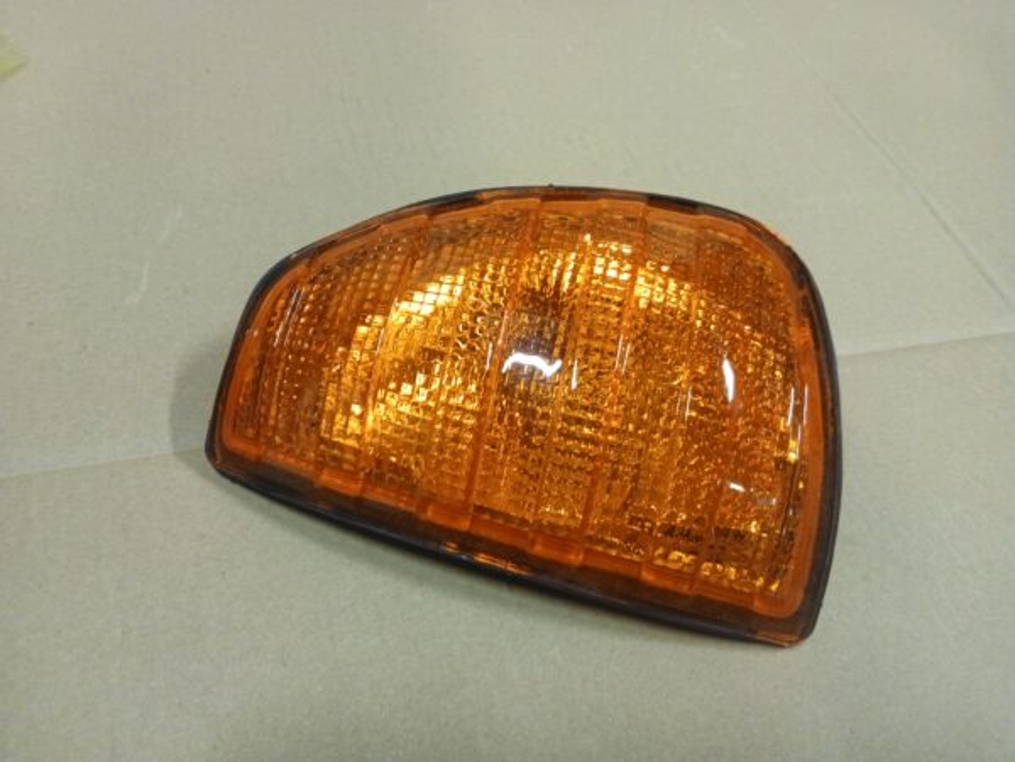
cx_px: 508
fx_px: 762
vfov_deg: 53.1
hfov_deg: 67.3
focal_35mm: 26
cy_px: 381
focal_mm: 3.98
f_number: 1.8
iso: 250
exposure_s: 1/25
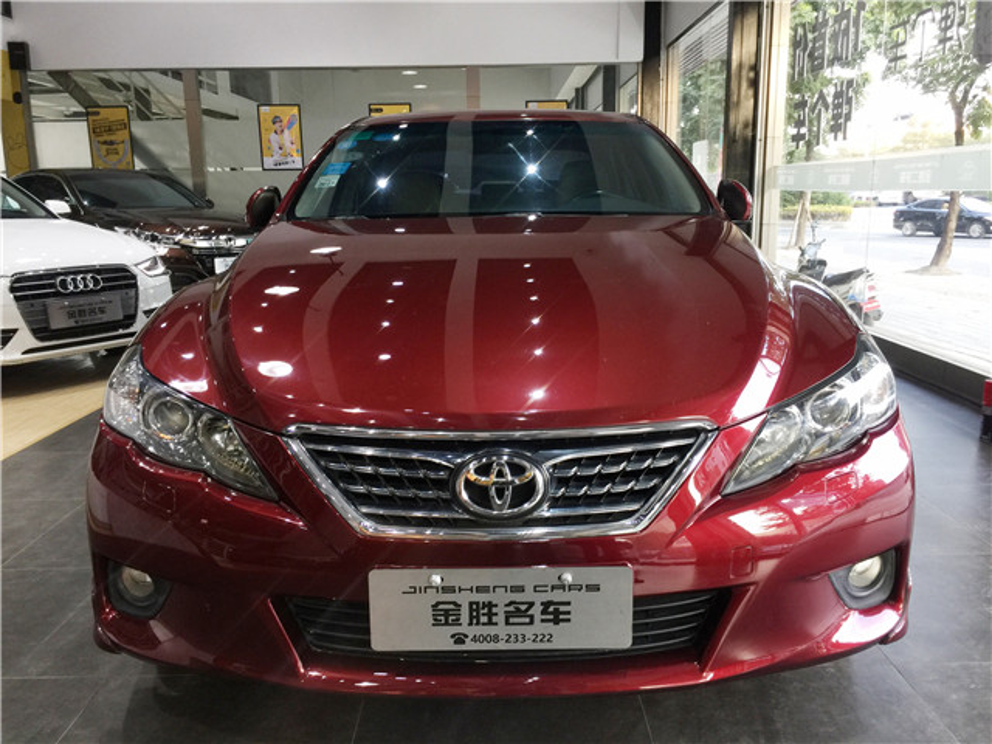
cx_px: 496
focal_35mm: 29
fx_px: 831
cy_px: 372
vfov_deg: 48.2
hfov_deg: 61.7
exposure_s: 1/33
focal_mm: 4.15
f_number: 2.2
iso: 32
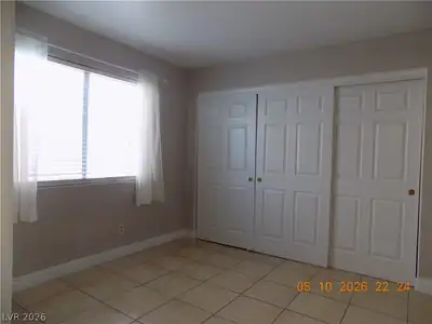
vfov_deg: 58.9
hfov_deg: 73.9
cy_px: 162
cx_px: 216
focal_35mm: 23
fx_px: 287
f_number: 3.1
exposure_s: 1/30
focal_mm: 4
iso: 125
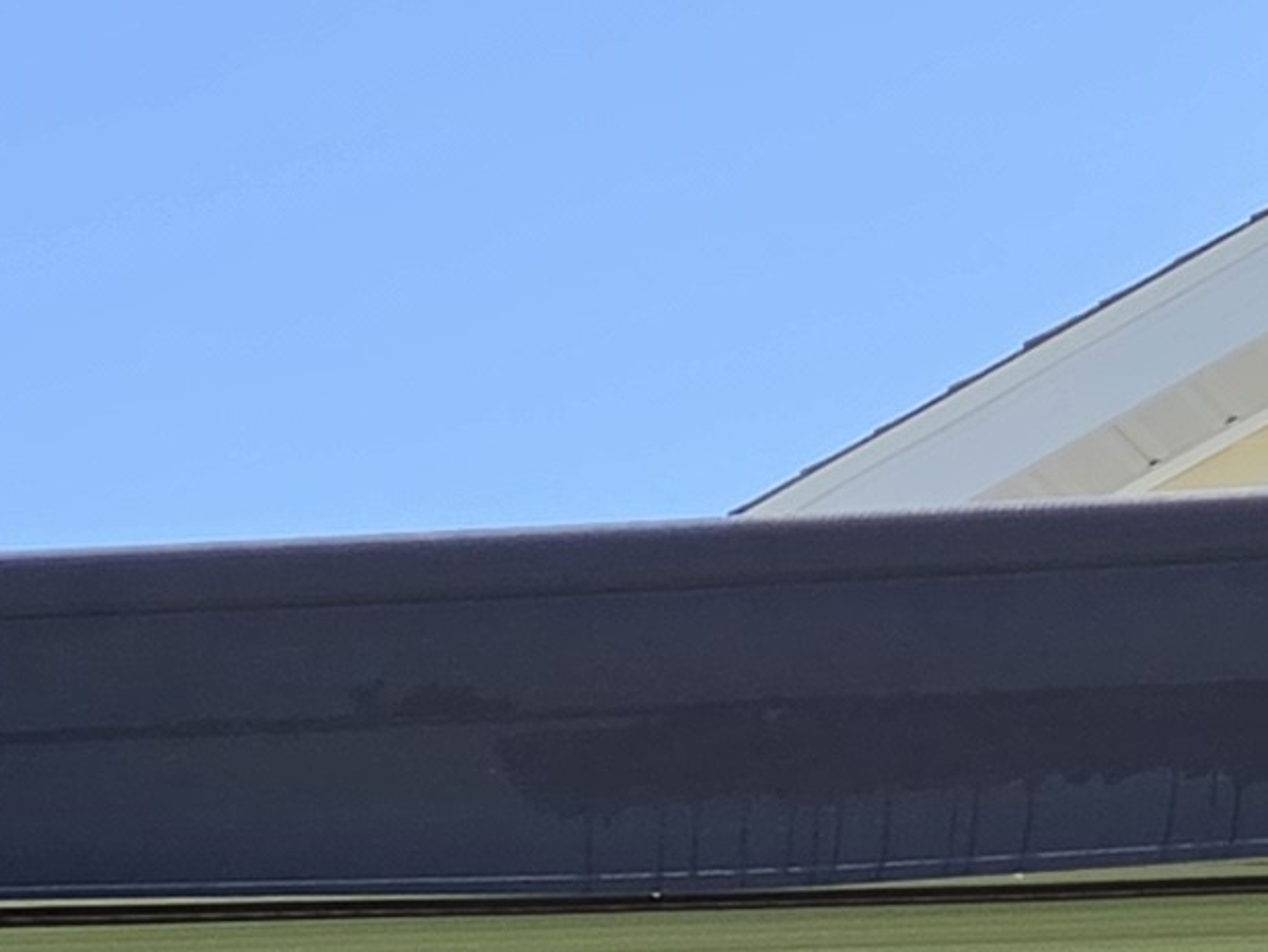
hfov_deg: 12.9
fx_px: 5459
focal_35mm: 149
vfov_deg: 9.2
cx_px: 1535
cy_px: 2095
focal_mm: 5.4
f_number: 1.8
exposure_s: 1/2961
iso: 80
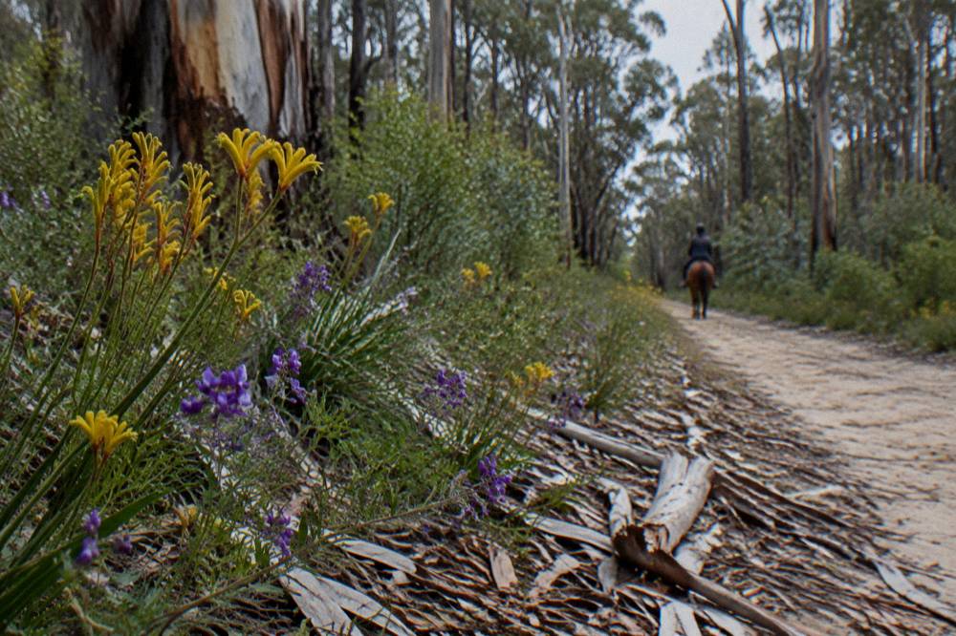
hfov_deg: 40.4
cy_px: 318
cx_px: 478
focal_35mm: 49
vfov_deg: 27.5
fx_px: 1301
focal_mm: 49
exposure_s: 1/500
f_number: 5.6
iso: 640
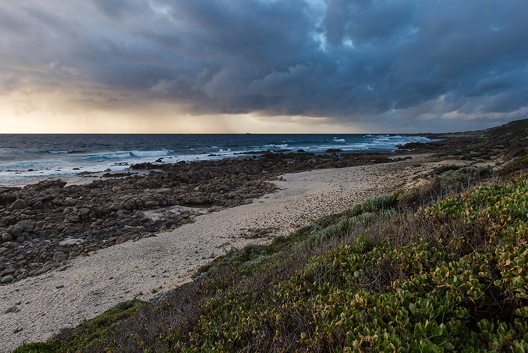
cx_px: 264
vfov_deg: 53.2
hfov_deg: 73.7
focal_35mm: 24
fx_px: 352
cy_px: 176
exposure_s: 1/250
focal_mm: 24
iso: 250
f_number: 9
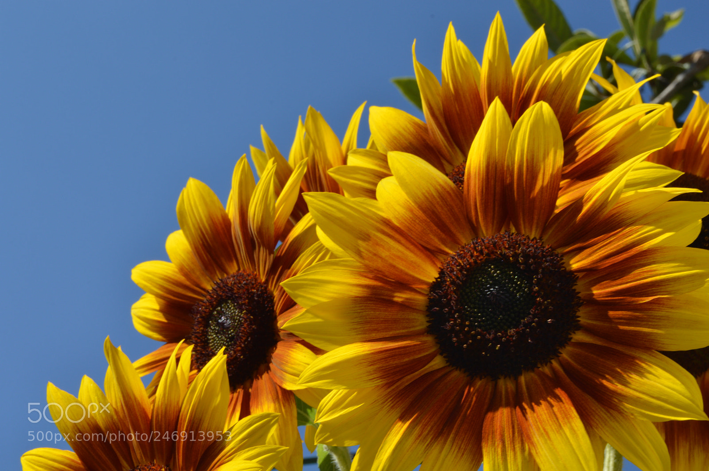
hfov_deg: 29.3
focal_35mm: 69
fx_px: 1358
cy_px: 236
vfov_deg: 19.7
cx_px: 354
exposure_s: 1/50
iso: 100
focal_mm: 46
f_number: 18
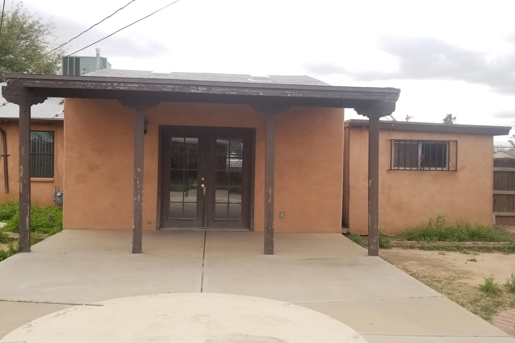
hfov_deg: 54.3
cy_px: 171
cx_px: 232
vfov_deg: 37.8
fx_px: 501
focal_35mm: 35
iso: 50
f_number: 1.7
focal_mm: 4.3
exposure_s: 1/932
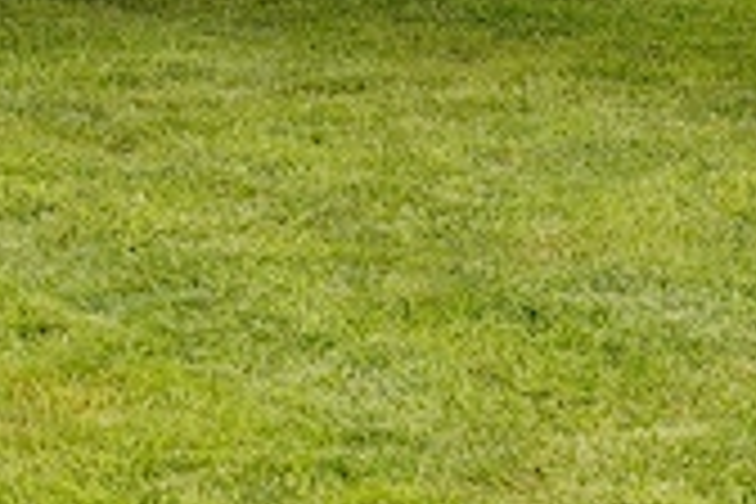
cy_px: -299
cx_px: -216
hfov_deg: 6.9
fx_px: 6237
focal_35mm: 297
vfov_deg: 4.6
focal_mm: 50
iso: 100
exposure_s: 1/200
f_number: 4.5
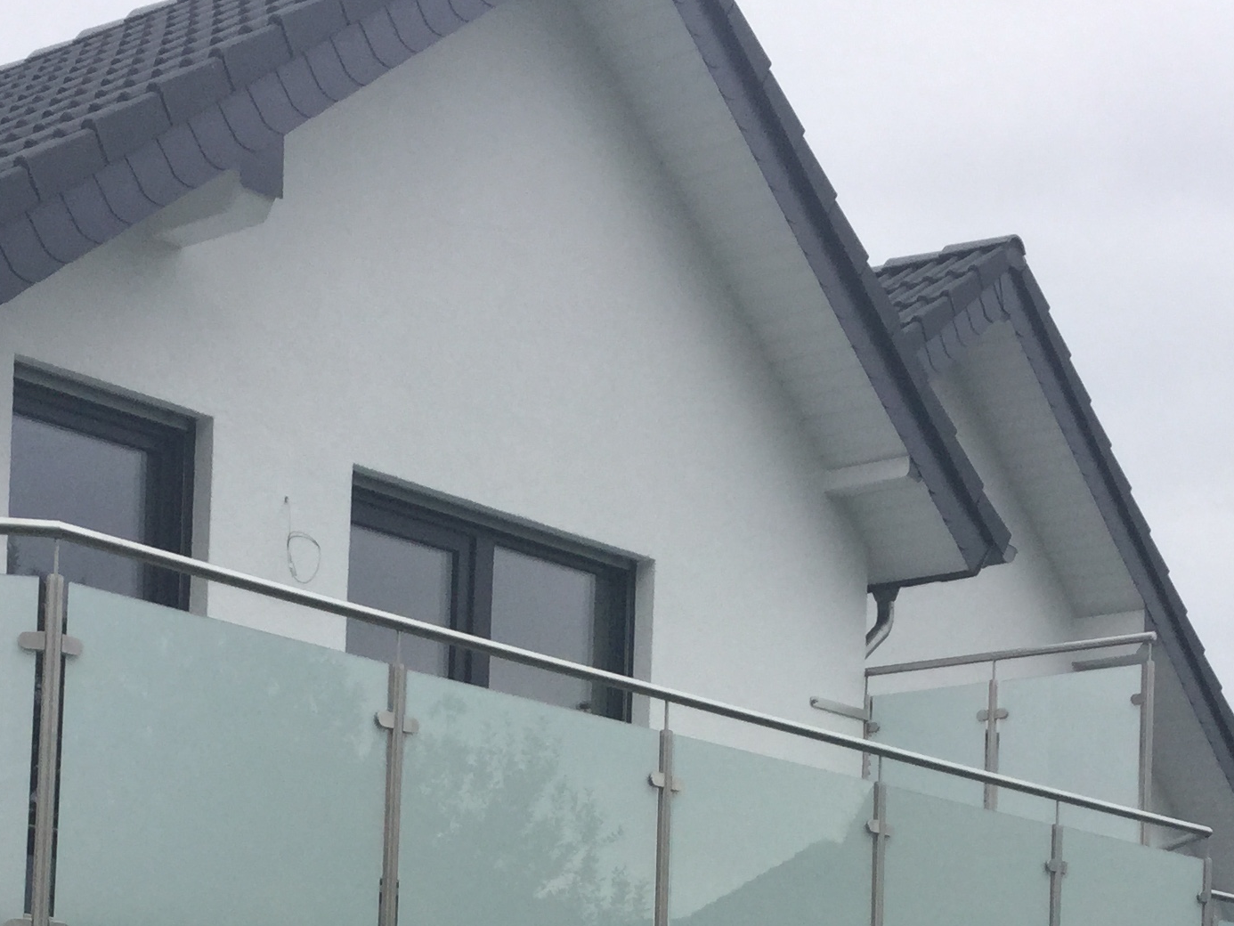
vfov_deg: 19.2
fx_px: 2603
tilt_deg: +1.6
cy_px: 1052
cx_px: 535
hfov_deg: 26.6
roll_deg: -1.1
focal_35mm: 73
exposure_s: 1/539
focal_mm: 3.3
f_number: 2.4
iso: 25
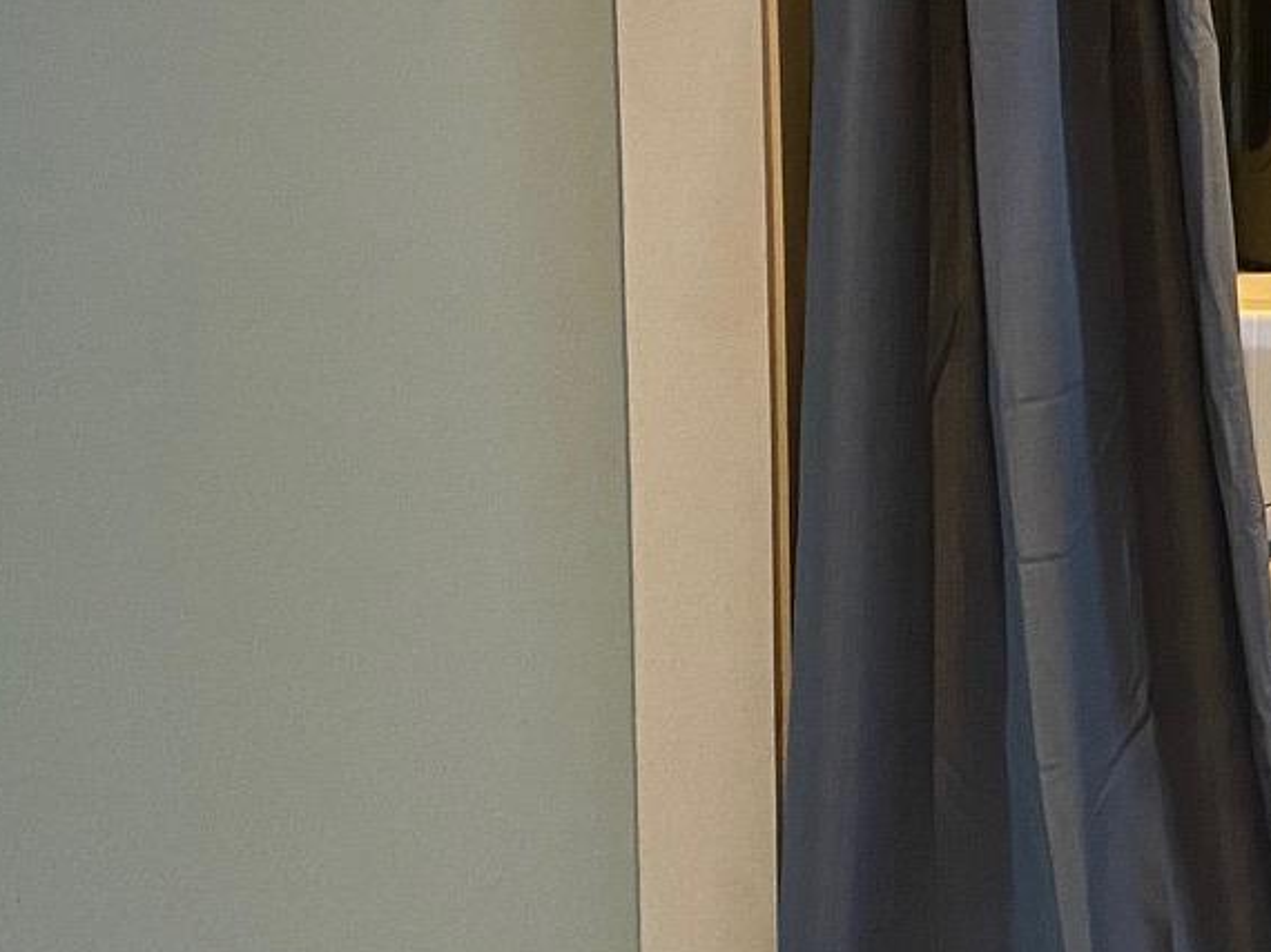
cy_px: 163
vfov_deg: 15.9
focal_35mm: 92
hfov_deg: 18.9
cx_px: 1875
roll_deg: -0.8
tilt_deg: -6.9
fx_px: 3377
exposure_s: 1/60
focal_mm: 4.25
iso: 400
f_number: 1.8
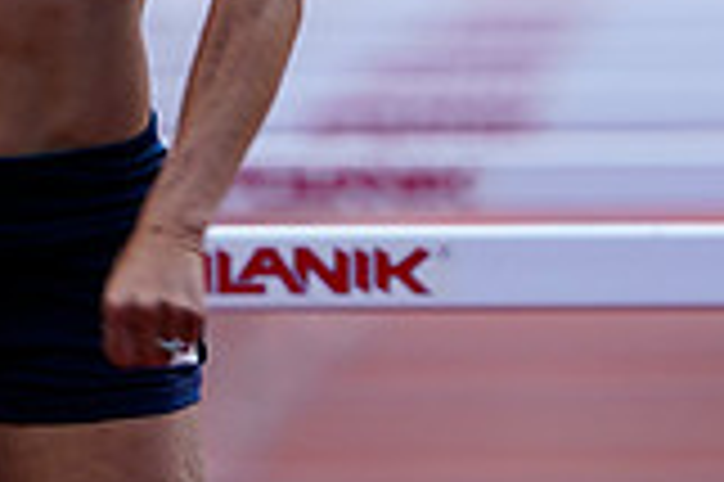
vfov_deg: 0.6
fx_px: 43496
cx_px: -333
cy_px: -241
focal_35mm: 2165
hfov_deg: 1.0
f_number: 5
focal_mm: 600
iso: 500
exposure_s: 1/640
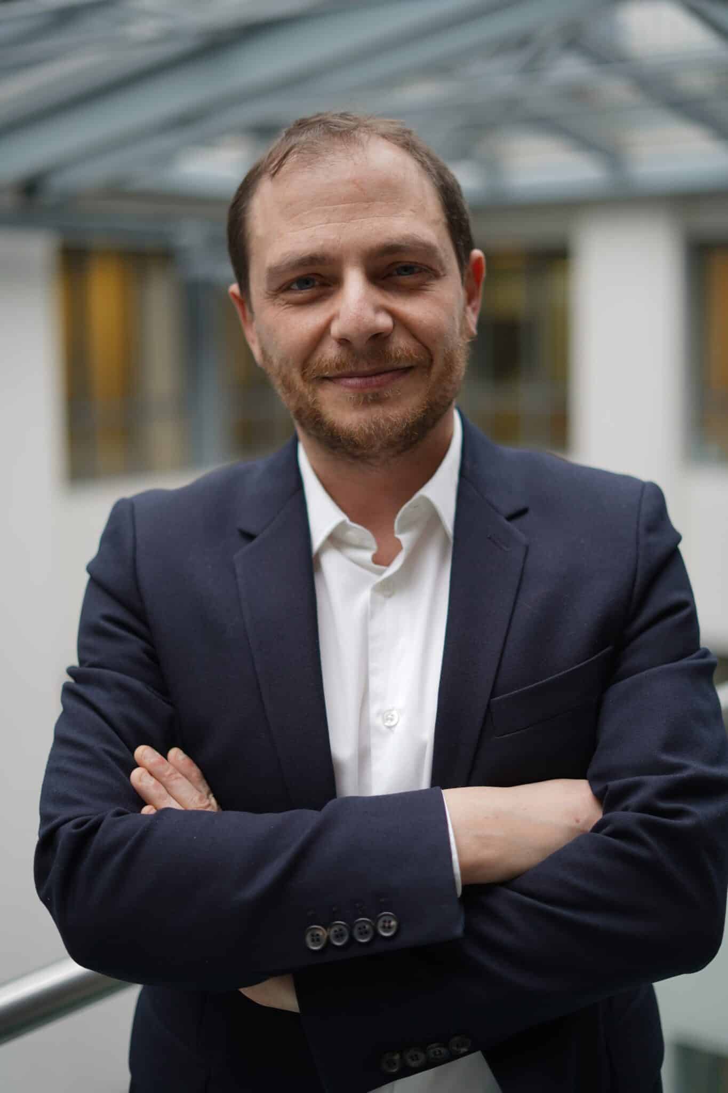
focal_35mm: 50
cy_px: 546
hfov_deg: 27.0
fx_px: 1517
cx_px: 364
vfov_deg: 39.6
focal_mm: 50
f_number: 1.8
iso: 64
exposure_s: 1/100
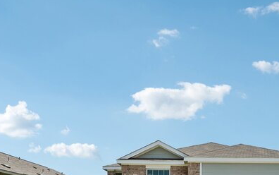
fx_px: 213
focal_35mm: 28
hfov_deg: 61.6
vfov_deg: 42.0
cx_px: 218
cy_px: 147
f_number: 8
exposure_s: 1/1000
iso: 400
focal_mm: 17
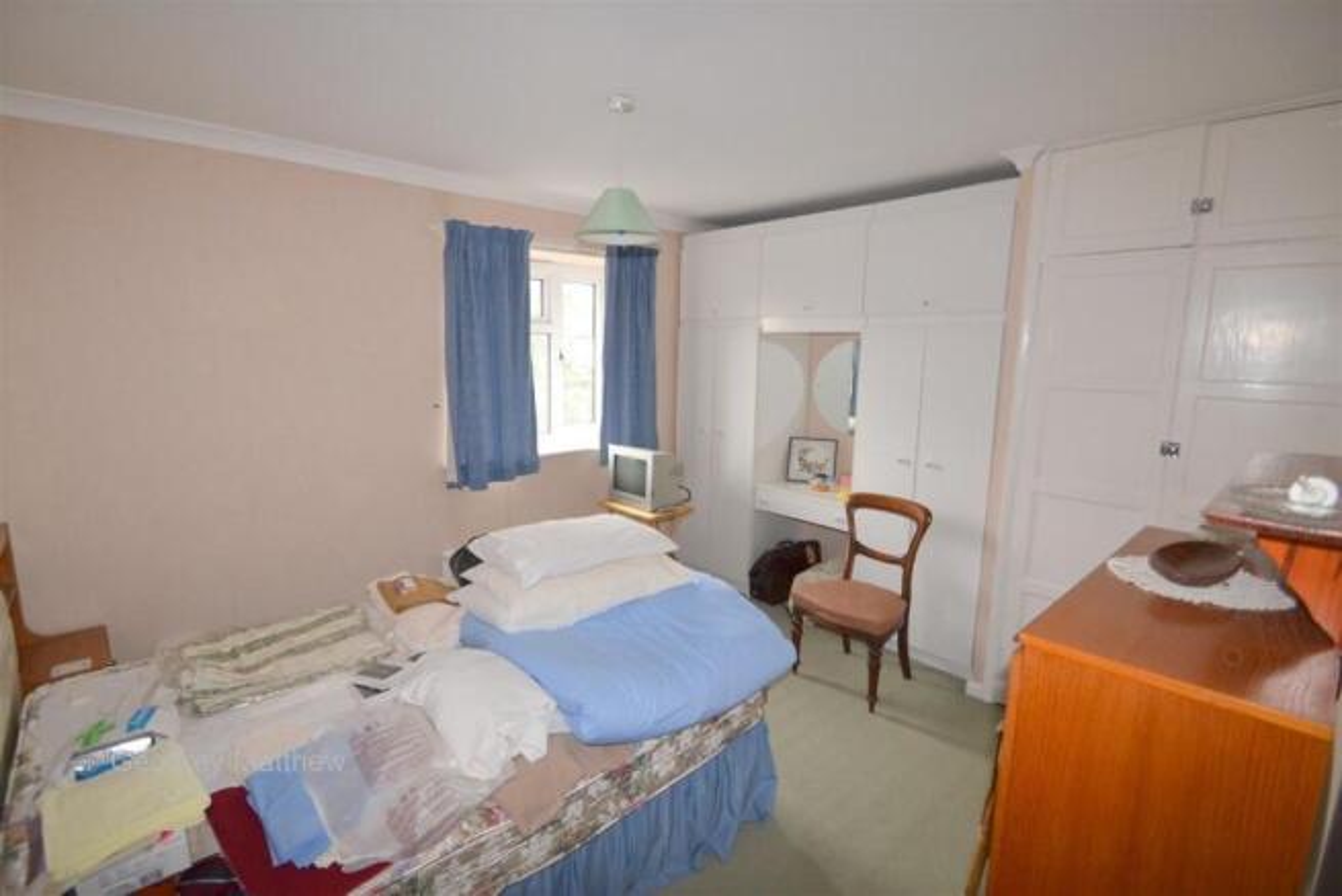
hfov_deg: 100.4
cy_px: 448
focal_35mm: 15
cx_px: 671
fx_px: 559
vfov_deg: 77.4
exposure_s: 1/60
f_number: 3.5
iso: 640
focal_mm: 10
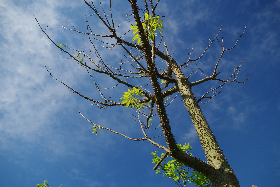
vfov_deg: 43.6
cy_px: 94
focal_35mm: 30
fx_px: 233
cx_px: 140
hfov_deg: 61.9
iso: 200
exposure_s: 1/320
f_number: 5.6
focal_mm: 20
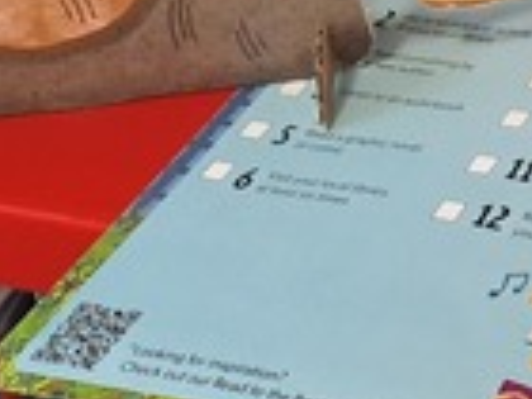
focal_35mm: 105
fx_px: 1614
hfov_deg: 16.9
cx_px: 809
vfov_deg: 12.5
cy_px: -374
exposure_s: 1/50
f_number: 1.8
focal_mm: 4.65
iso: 250
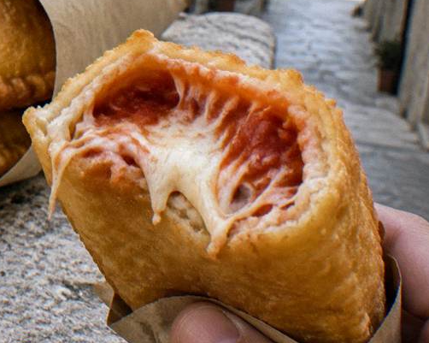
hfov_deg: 25.1
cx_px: -5
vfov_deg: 21.2
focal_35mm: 72
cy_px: 137
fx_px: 914
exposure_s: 1/250
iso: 200
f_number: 7.1
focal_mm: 35
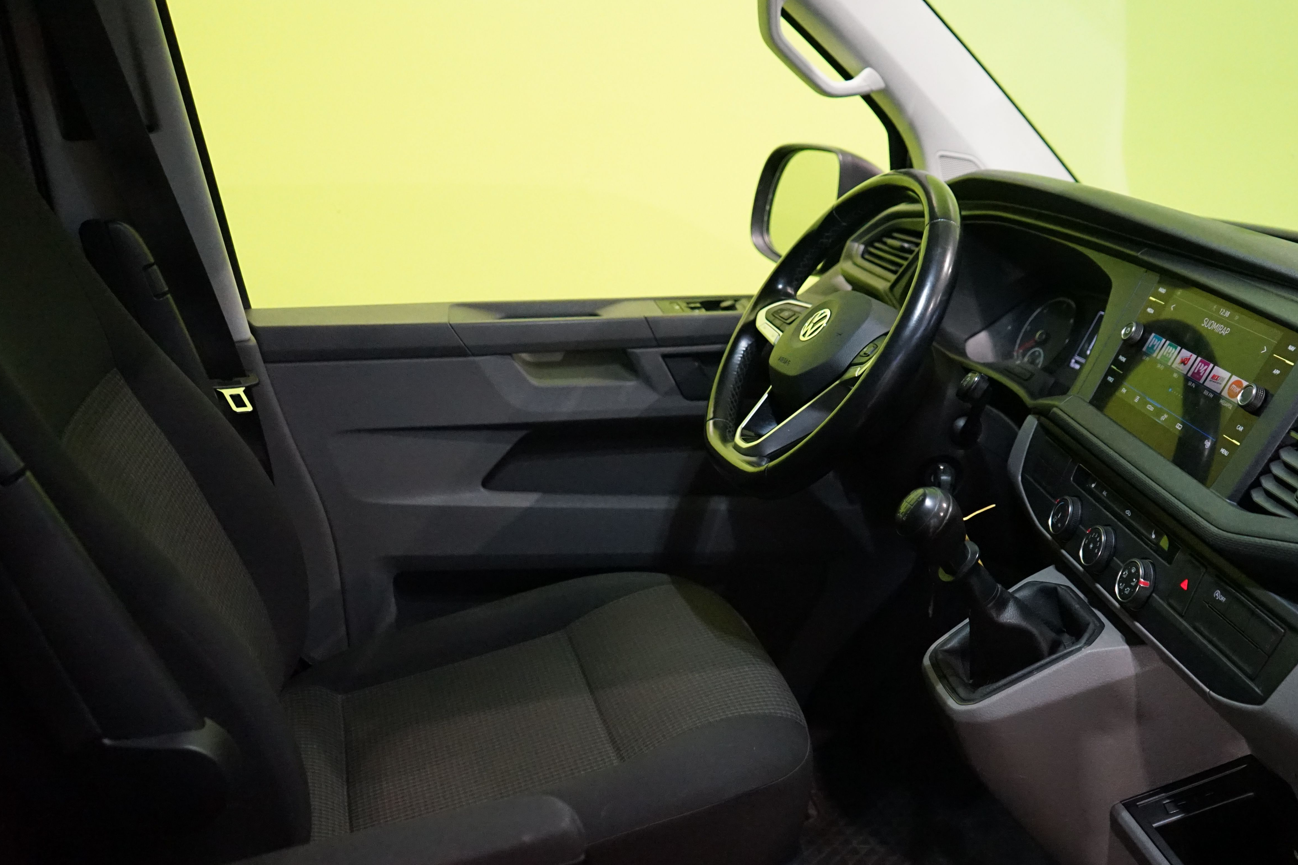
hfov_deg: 52.5
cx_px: 824
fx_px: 1298
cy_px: 484
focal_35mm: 36
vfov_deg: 36.8
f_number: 3.5
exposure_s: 1/160
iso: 6400
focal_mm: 28
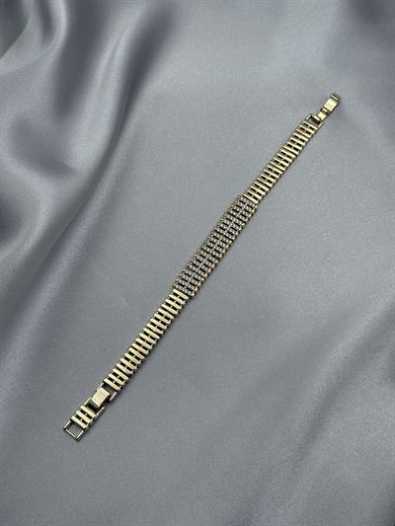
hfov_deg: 30.3
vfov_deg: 39.6
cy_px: 263
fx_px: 730
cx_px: 198
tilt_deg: -66.4
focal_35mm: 48
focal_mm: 6.76
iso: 64
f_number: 1.78
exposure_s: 1/1838
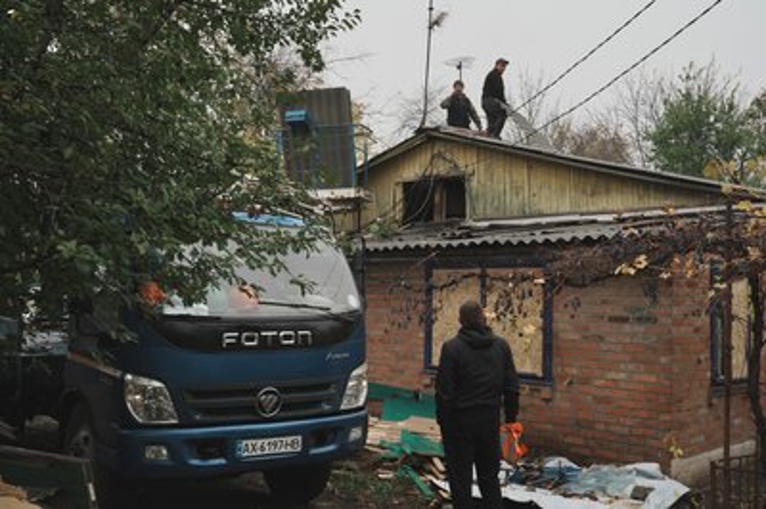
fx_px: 850
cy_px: 254
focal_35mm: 40
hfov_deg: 48.5
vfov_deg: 33.3
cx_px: 383
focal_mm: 40
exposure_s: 1/250
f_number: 5.6
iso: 200
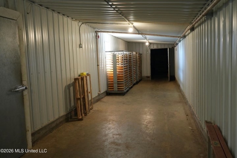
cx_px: 118
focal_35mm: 32
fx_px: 211
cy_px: 79
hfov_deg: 58.7
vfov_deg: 41.1
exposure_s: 1/40
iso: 2500
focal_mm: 32
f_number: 7.1
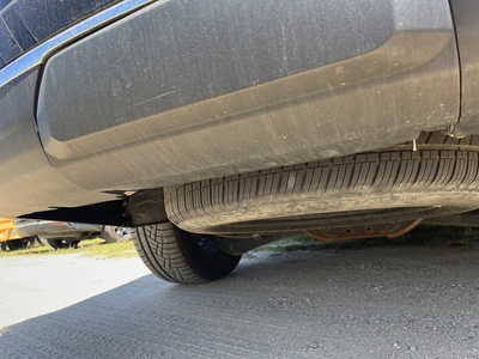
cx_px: 240
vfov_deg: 53.1
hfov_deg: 67.3
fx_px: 360
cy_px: 180
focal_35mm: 26
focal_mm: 5.1
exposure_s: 1/322
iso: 50
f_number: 1.6
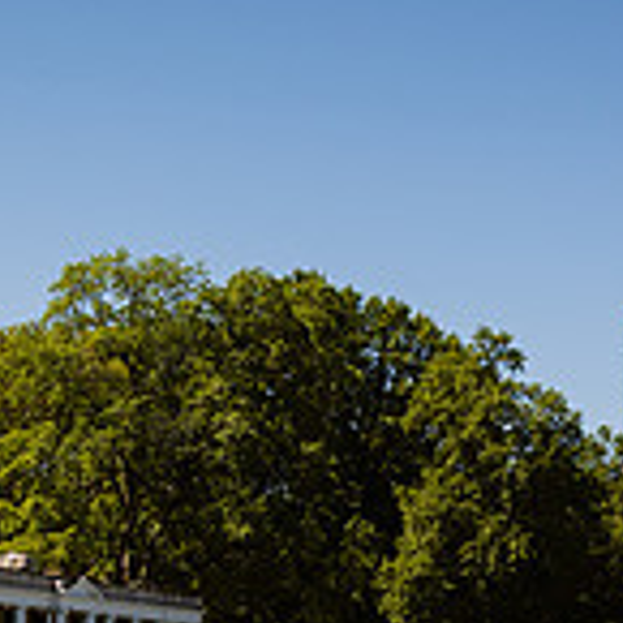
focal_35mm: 109
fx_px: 2219
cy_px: 788
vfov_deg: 15.3
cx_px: 172
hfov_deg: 15.9
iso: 200
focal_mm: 32
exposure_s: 1/2000
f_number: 3.5
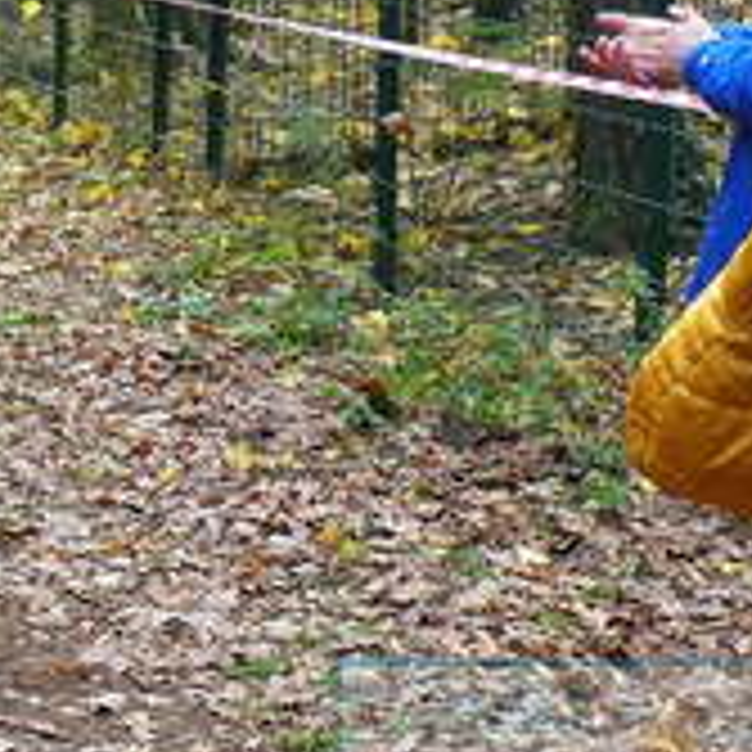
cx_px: -338
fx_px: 2409
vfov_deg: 17.7
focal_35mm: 98
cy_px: 266
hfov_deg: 16.4
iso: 200
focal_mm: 6.7
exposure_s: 1/80
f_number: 3.7
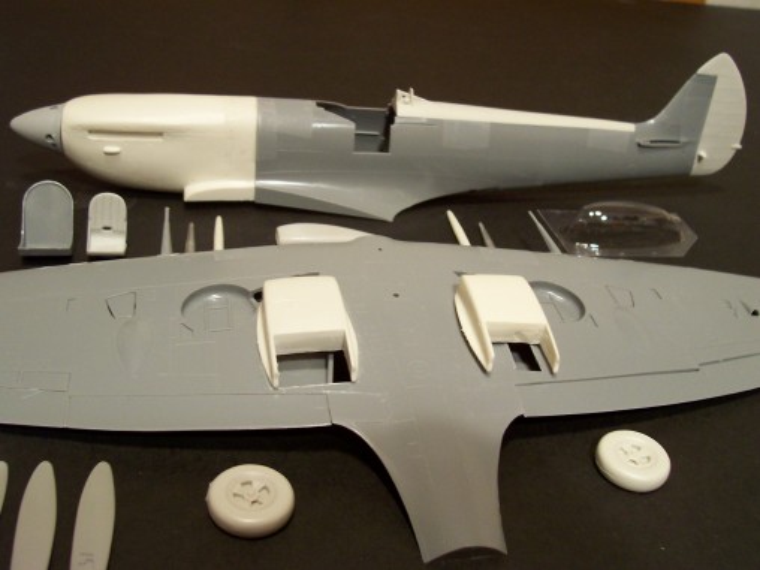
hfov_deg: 50.1
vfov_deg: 38.7
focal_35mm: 37
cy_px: 285
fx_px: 812
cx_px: 380
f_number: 2.8
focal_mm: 5.6
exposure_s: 1/8
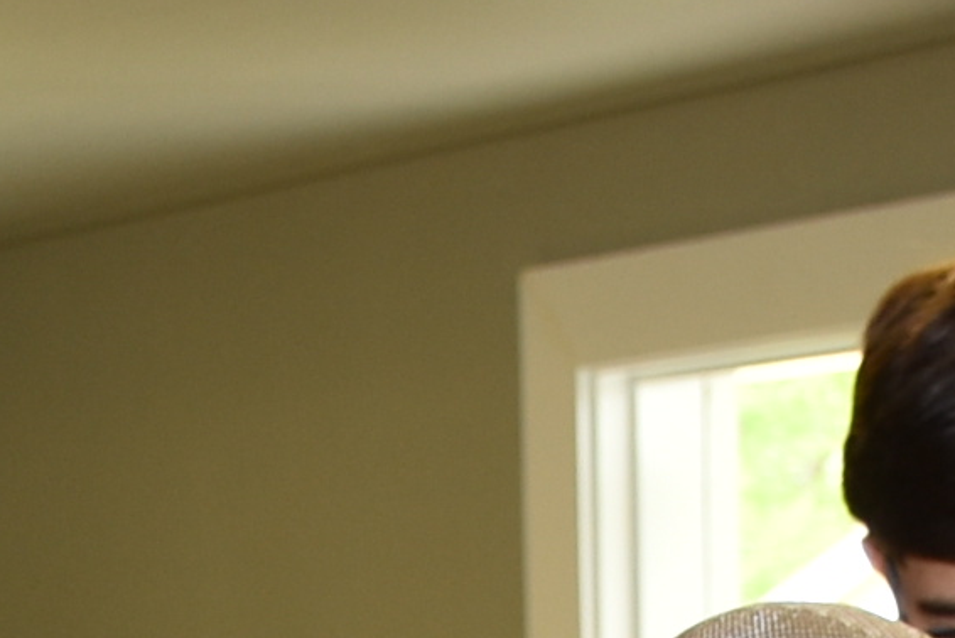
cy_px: 2184
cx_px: -100
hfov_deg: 7.8
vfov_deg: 4.9
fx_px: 6954
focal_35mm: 262
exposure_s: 1/60
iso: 200
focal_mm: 22
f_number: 5
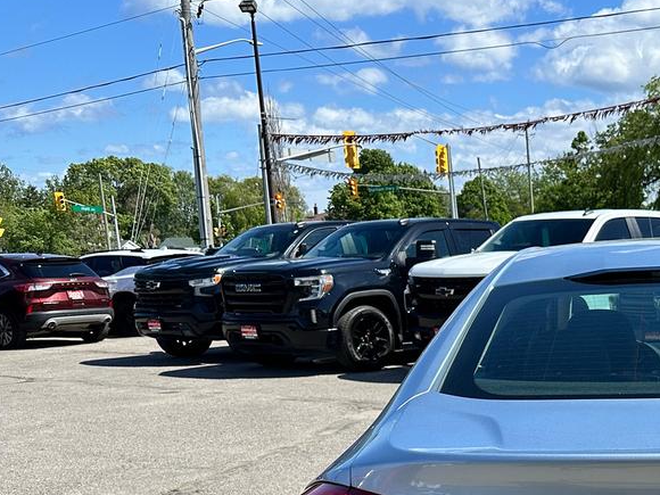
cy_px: 495
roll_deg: +1.0
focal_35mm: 53
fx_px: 1011
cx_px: 700
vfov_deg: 26.1
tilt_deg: -13.4
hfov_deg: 32.4
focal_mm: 6.86
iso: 80
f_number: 1.78
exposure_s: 1/3597
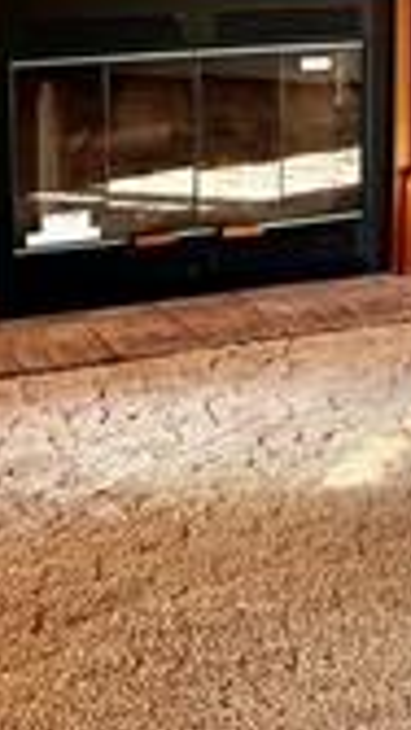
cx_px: 748
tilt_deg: -5.1
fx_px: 1936
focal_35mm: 100
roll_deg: -1.5
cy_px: -57
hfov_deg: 11.2
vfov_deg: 20.4
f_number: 1.78
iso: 200
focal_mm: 6.76
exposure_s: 1/120
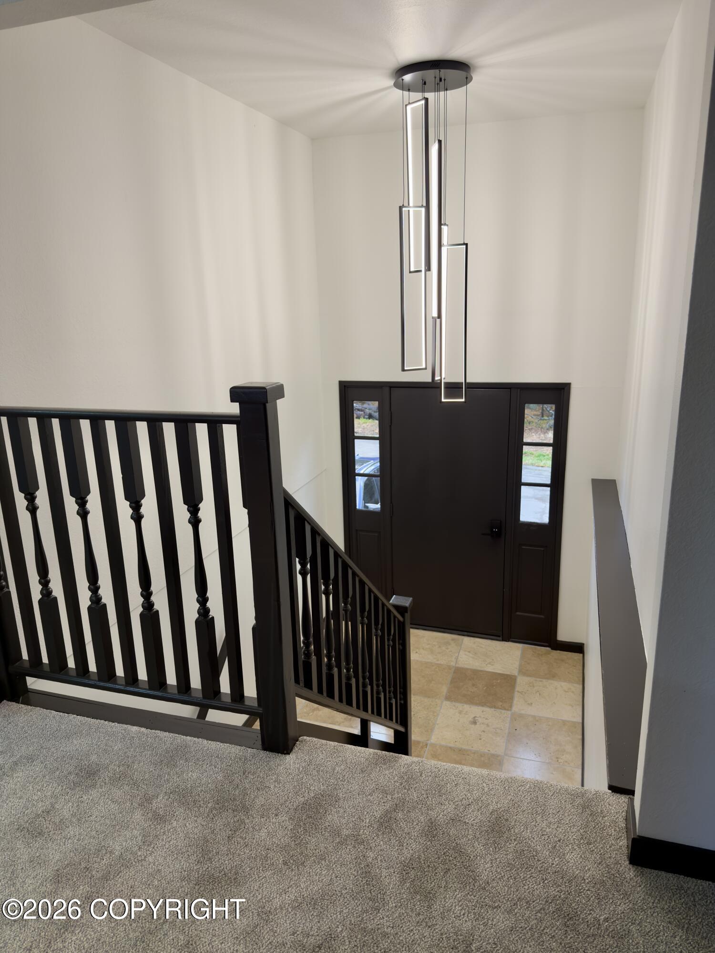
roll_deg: +1.4
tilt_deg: -15.1
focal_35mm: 24
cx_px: 358
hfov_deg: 56.8
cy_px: 476
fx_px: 661
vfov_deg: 71.6
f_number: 1.78
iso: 100
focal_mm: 6.76
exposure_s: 1/95
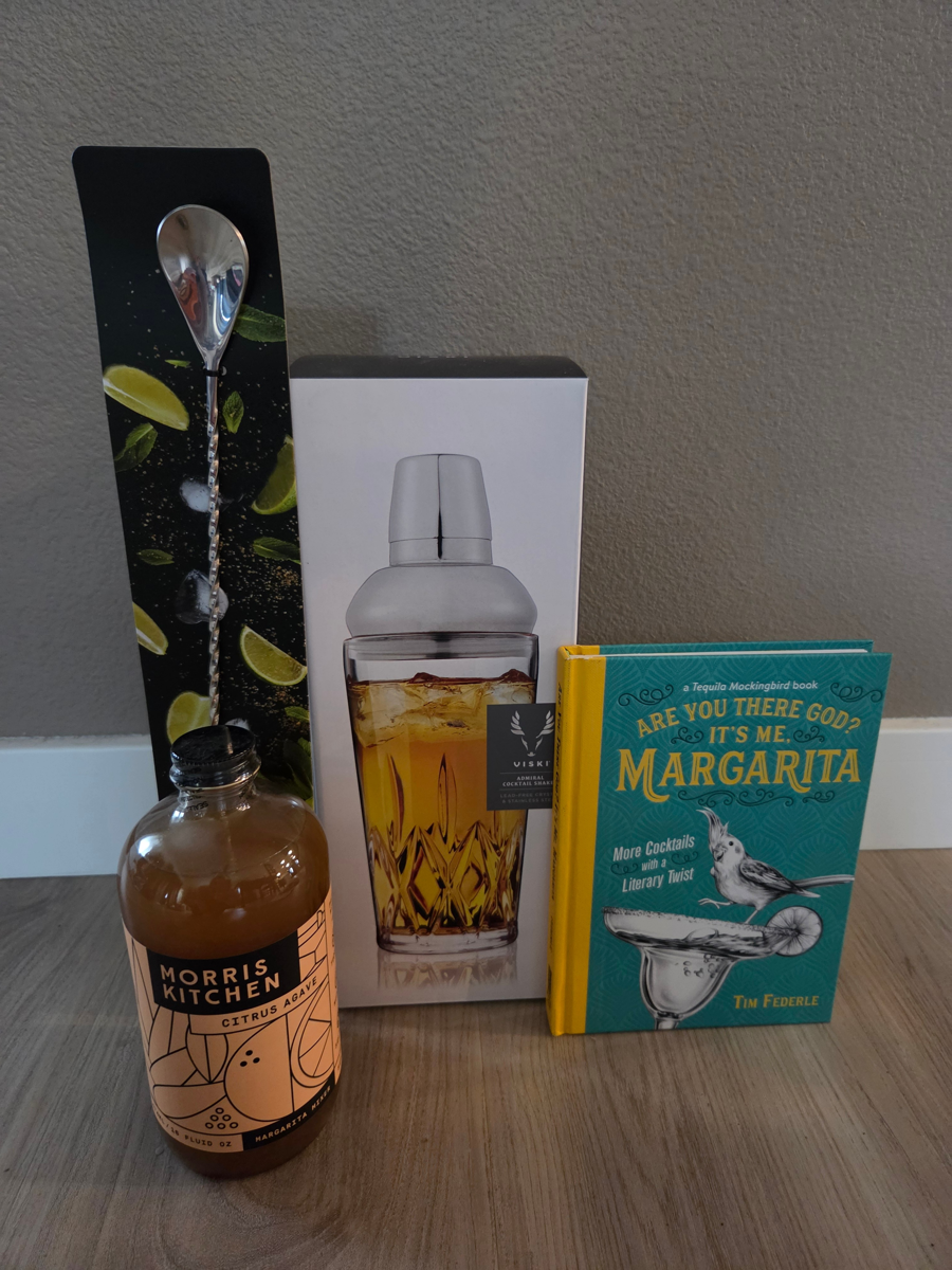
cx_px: 476
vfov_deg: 73.9
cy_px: 635
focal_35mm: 23
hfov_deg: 58.9
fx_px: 843
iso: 1250
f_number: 1.8
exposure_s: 1/40
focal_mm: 5.4
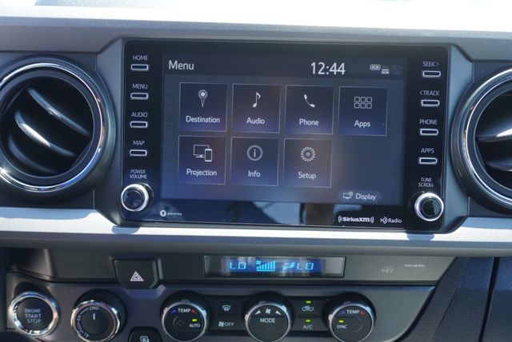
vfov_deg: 43.7
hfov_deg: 61.9
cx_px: 256
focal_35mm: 30
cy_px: 171
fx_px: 427
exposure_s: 1/60
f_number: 4
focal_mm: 20
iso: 125
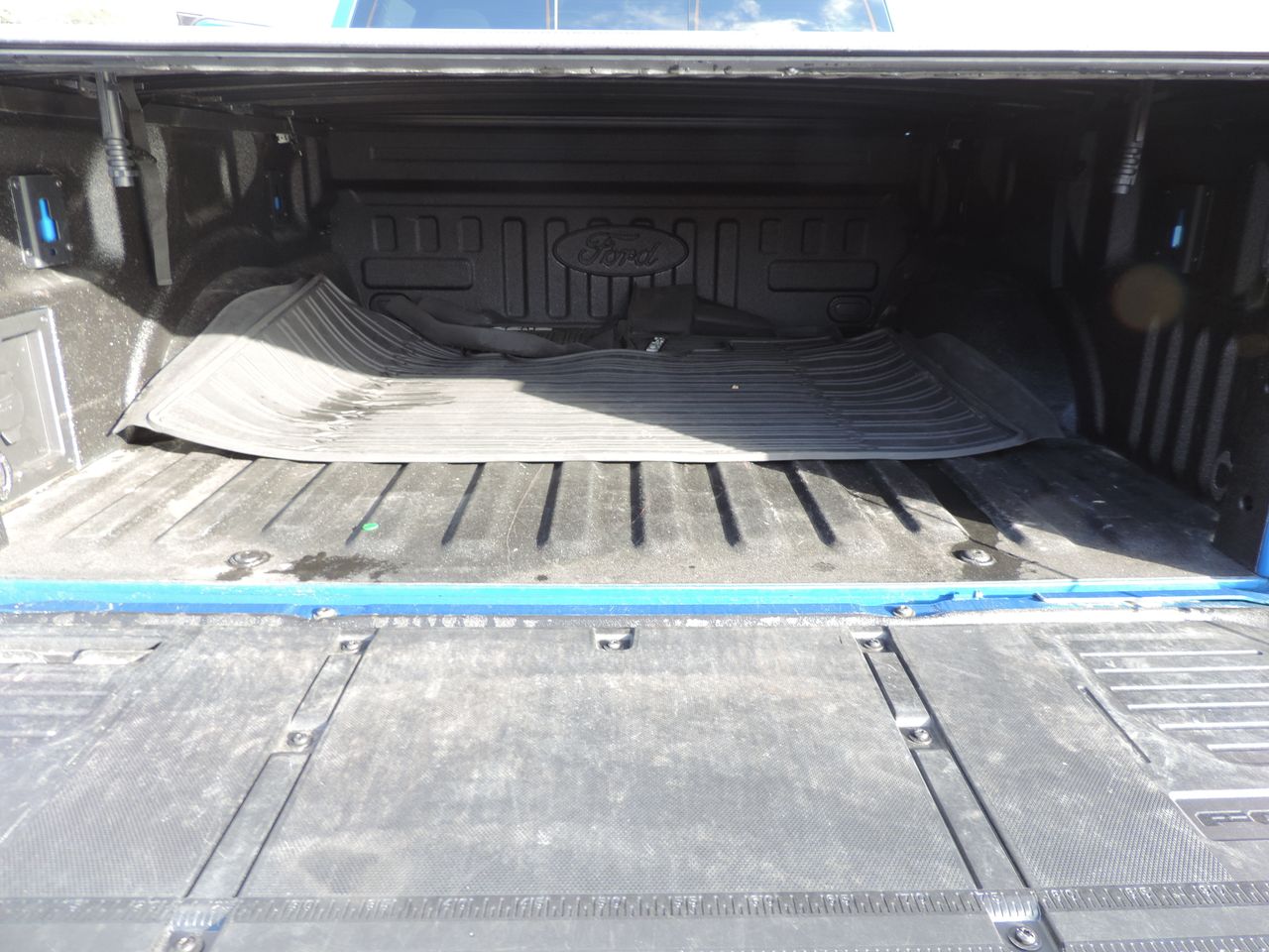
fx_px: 880
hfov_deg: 71.6
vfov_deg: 56.8
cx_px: 634
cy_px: 476
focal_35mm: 24
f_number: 3
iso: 80
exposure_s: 1/50
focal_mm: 4.3
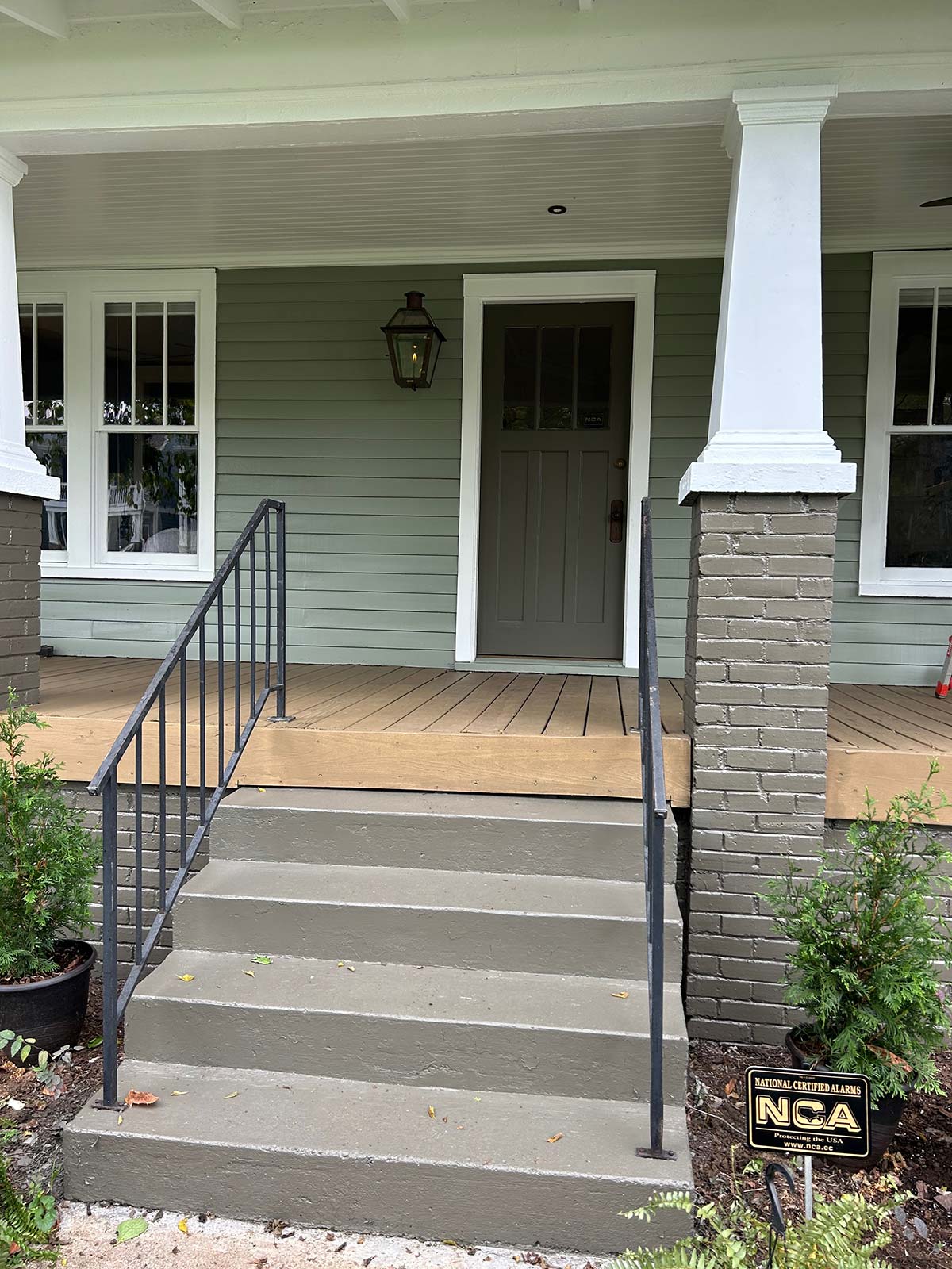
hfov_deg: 53.1
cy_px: 634
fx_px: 953
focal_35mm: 26
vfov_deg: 67.3
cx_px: 476
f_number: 1.5
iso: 50
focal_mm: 5.7
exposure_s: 1/139
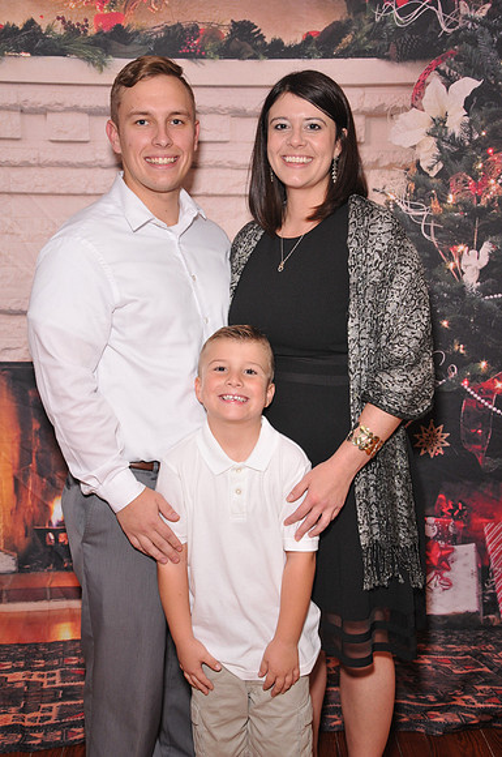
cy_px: 378
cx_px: 251
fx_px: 1007
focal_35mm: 48
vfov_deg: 41.2
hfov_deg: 28.0
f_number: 5.6
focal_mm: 32
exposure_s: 1/125
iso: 400
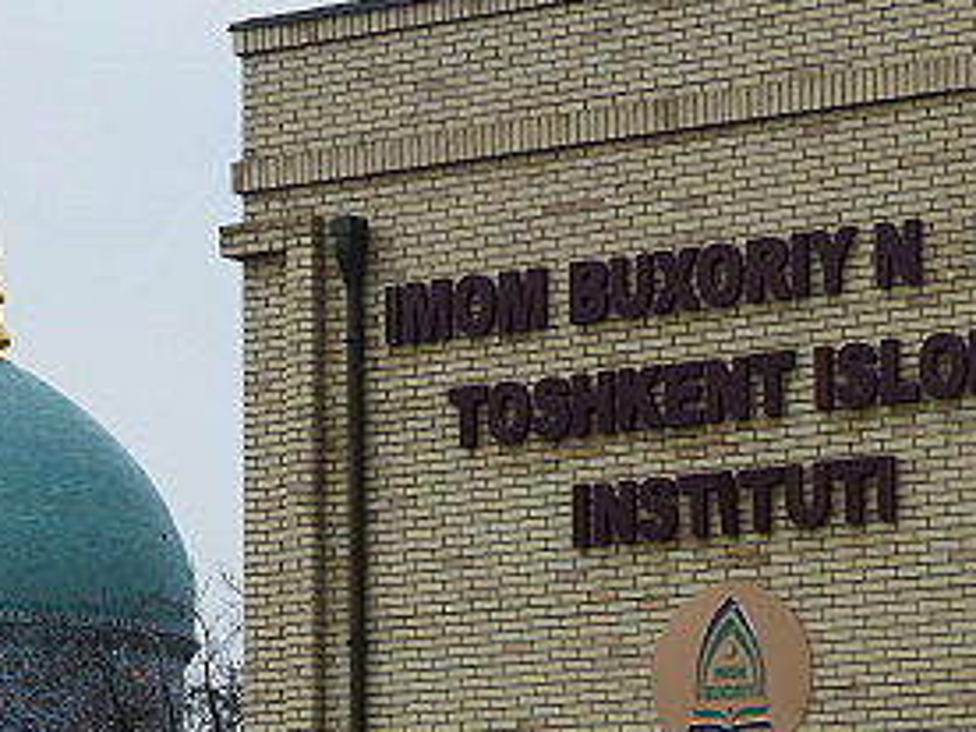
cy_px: 615
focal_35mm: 174
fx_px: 4906
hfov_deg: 11.3
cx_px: 318
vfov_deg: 8.5
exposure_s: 1/500
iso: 100
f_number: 5
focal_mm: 13.3
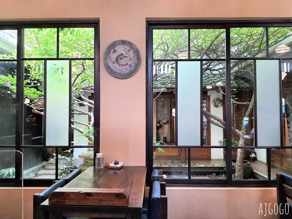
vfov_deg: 53.1
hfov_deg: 67.3
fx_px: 219
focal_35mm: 26
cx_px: 146
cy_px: 110
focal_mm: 4.32
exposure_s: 1/120
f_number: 1.7
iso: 320
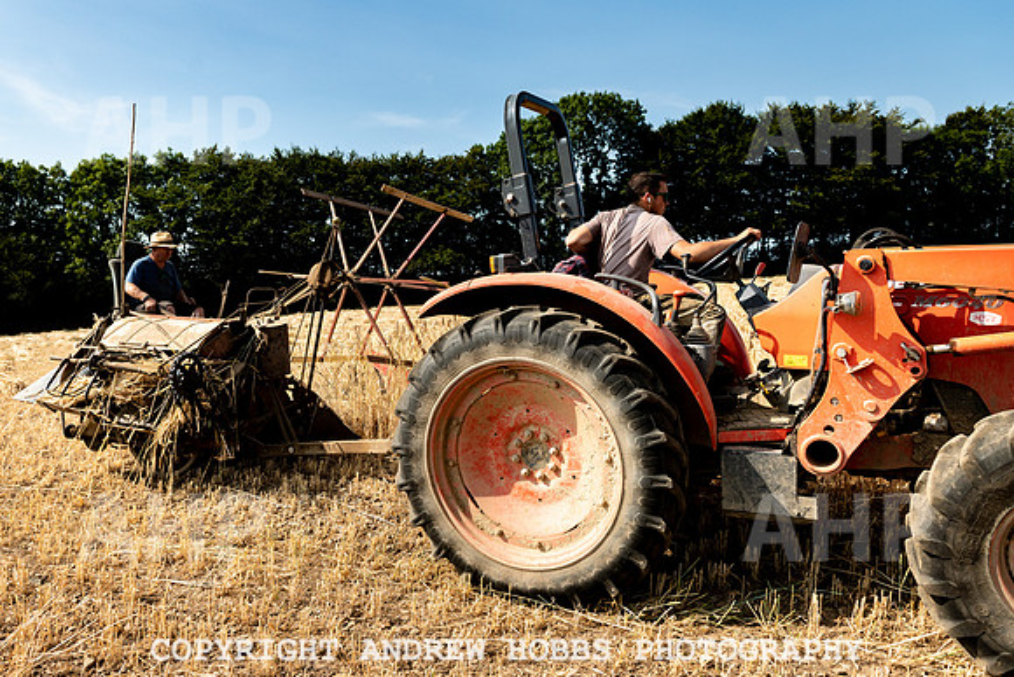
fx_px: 769
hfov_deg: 66.6
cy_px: 330
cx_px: 444
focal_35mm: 27
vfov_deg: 47.5
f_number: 5.6
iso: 64
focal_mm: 24
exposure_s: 1/1600
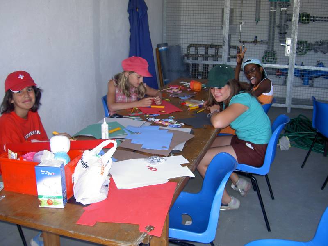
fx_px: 370
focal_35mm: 39
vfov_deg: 36.8
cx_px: 164
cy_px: 123
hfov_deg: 47.9
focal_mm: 8
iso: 100
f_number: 2.8
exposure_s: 1/60
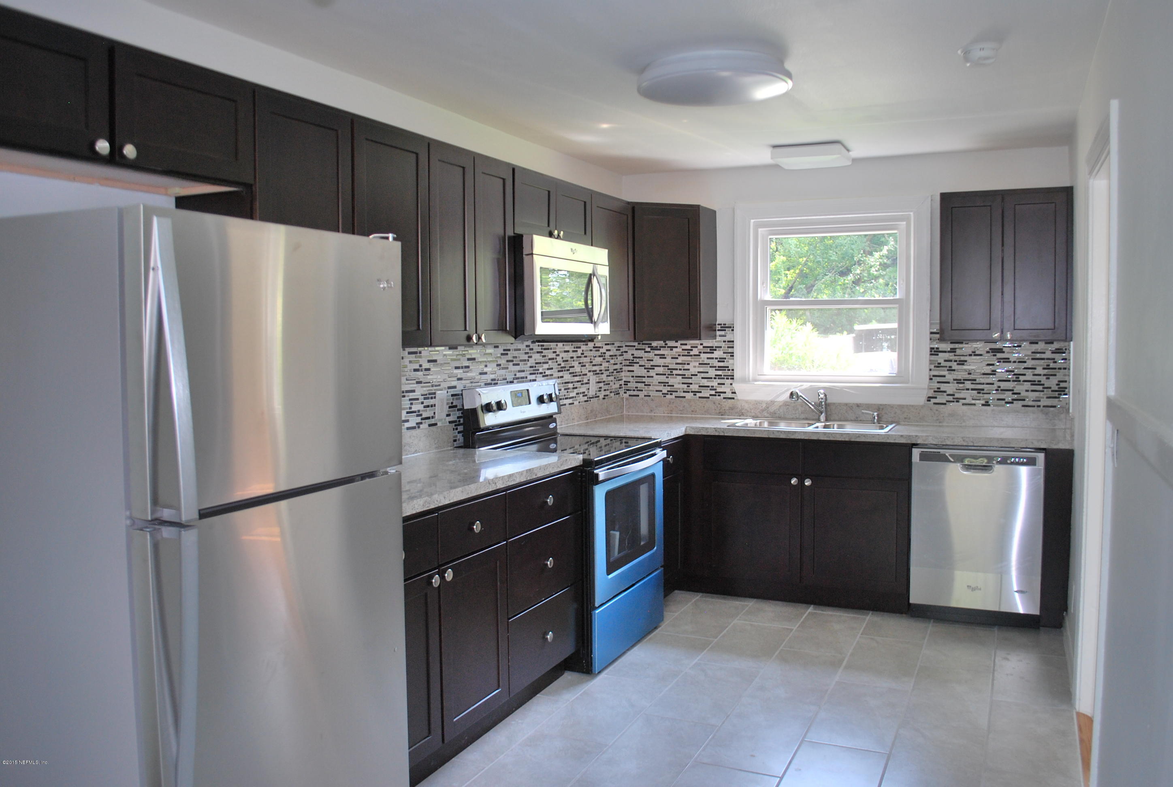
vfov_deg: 48.1
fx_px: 882
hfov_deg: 67.3
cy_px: 394
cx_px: 586
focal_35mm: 27
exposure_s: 1/80
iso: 200
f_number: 3.5
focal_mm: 18
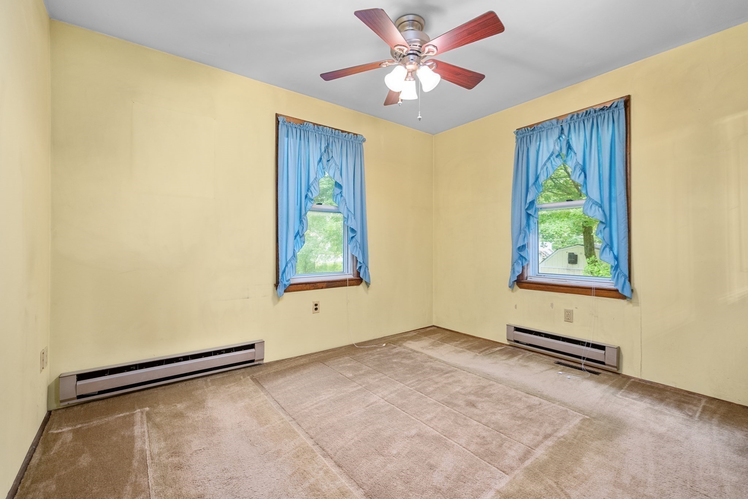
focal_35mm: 15
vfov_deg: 77.3
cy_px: 250
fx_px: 312
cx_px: 374
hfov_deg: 100.4
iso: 400
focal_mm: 15
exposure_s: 1/1.67
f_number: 8
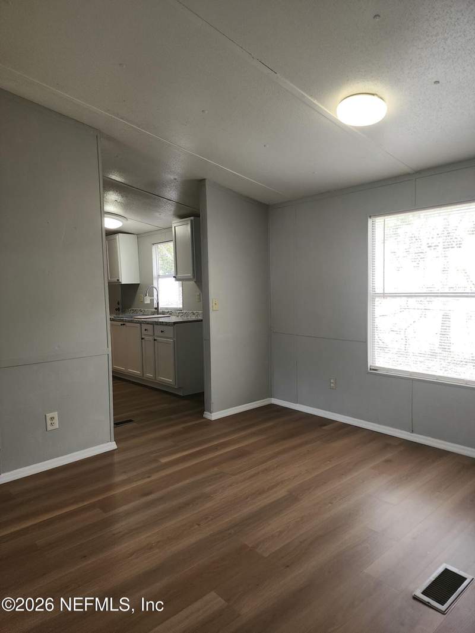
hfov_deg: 58.9
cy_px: 316
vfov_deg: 73.9
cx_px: 238
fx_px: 421
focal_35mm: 23
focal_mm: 6.4
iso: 40
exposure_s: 1/60
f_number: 1.8
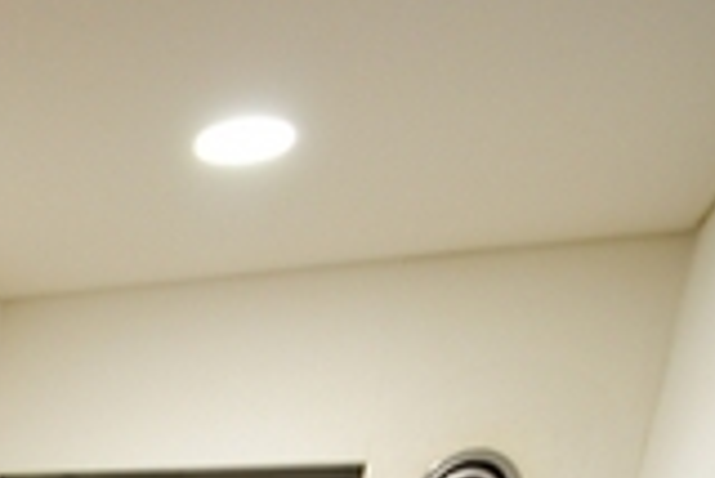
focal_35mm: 48
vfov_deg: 18.9
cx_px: -206
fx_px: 954
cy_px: 934
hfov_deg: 31.8
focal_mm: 8
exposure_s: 1/1.3
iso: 100
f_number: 4.5
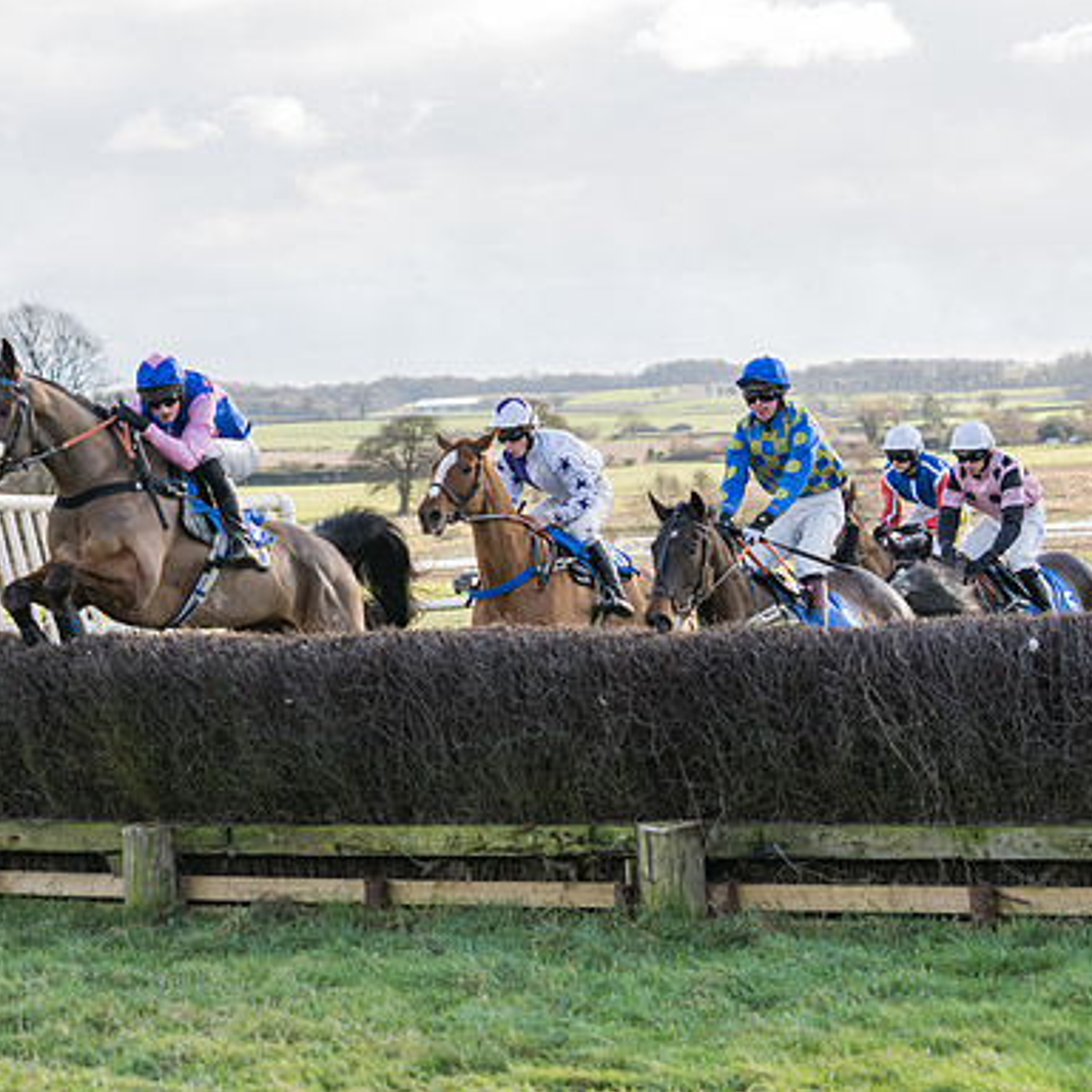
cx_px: 297
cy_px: 438
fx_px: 4247
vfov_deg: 14.6
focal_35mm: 119
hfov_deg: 14.6
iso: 400
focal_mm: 71
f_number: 4
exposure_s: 1/1000
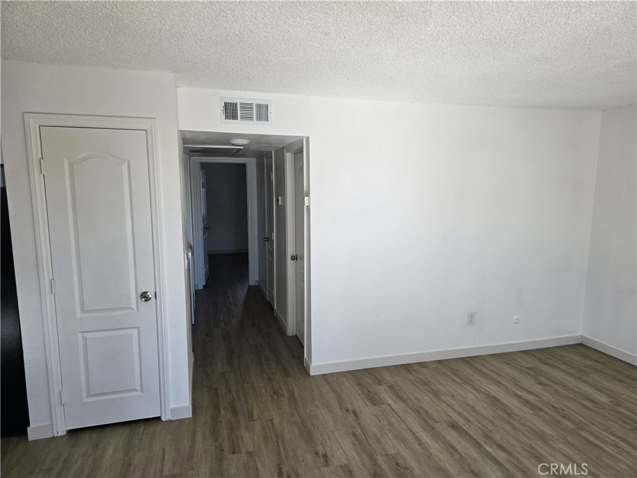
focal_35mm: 23
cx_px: 318
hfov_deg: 73.9
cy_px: 239
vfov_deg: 58.9
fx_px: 423
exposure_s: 1/180
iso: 20
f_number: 1.7
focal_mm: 6.3
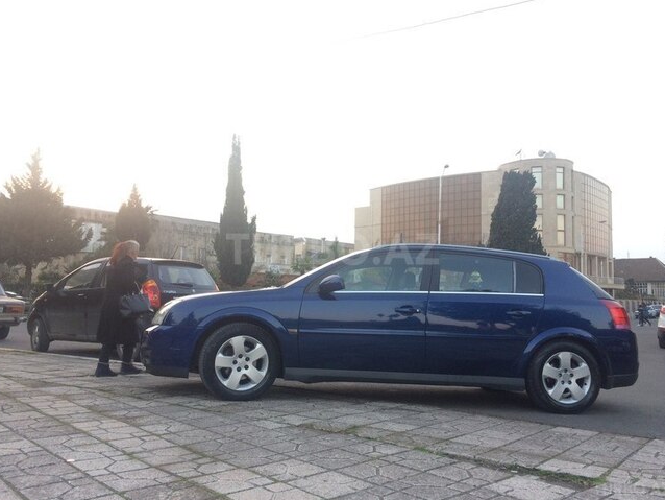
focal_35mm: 30
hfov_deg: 59.9
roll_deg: -0.9
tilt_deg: +4.2
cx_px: 332
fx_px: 577
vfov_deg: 46.8
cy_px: 249
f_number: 2.2
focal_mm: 4.15
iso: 64
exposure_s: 1/100
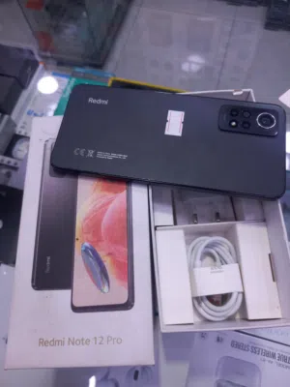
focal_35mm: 25
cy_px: 194
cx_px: 145
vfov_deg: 69.4
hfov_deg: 54.9
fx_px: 279
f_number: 2
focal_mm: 4.6
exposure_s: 1/50
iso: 80
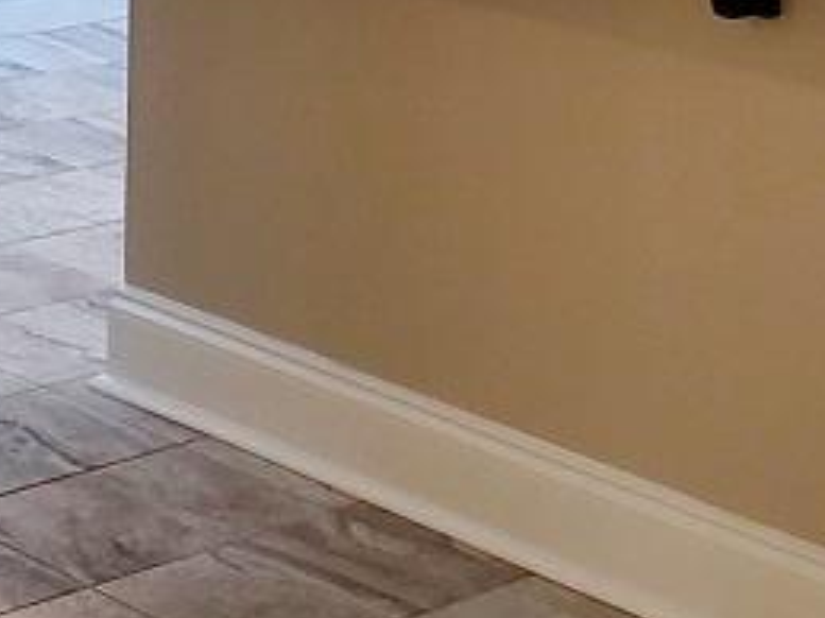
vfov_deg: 9.9
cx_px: 1002
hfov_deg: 14.3
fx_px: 3192
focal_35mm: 134
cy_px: -785
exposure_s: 1/120
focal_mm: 4.3
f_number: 2.4
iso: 80
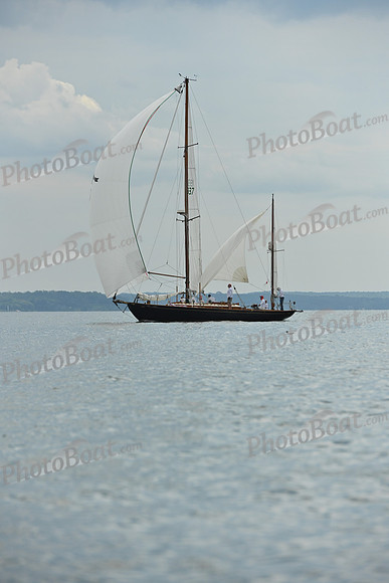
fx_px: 3239
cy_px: 292
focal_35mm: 200
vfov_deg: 10.3
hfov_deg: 6.9
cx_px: 194
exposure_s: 1/3200
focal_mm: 200
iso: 320
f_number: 6.3
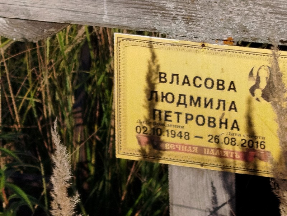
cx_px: 144
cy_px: 108
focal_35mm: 48
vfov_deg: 30.3
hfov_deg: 39.7
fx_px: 398
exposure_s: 1/992
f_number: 1.7
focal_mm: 5.31
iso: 50
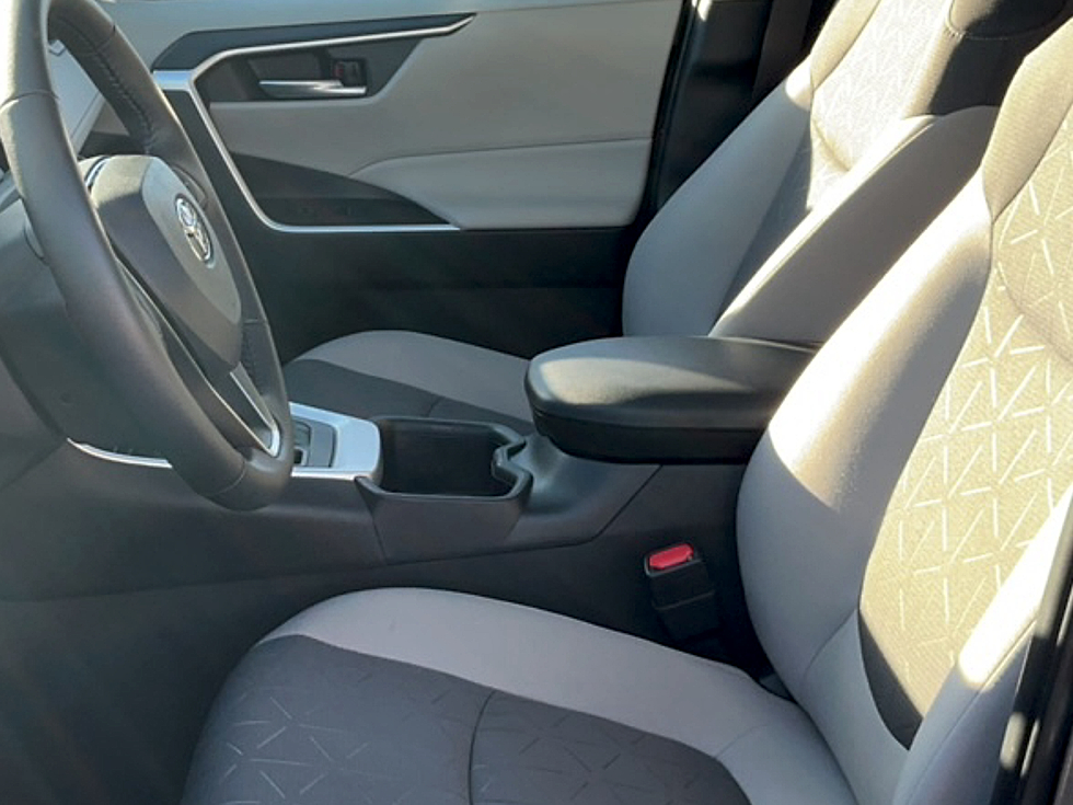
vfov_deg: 29.6
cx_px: 518
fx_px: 1519
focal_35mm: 49
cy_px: 346
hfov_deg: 38.9
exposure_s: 1/120
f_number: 1.8
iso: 20
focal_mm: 3
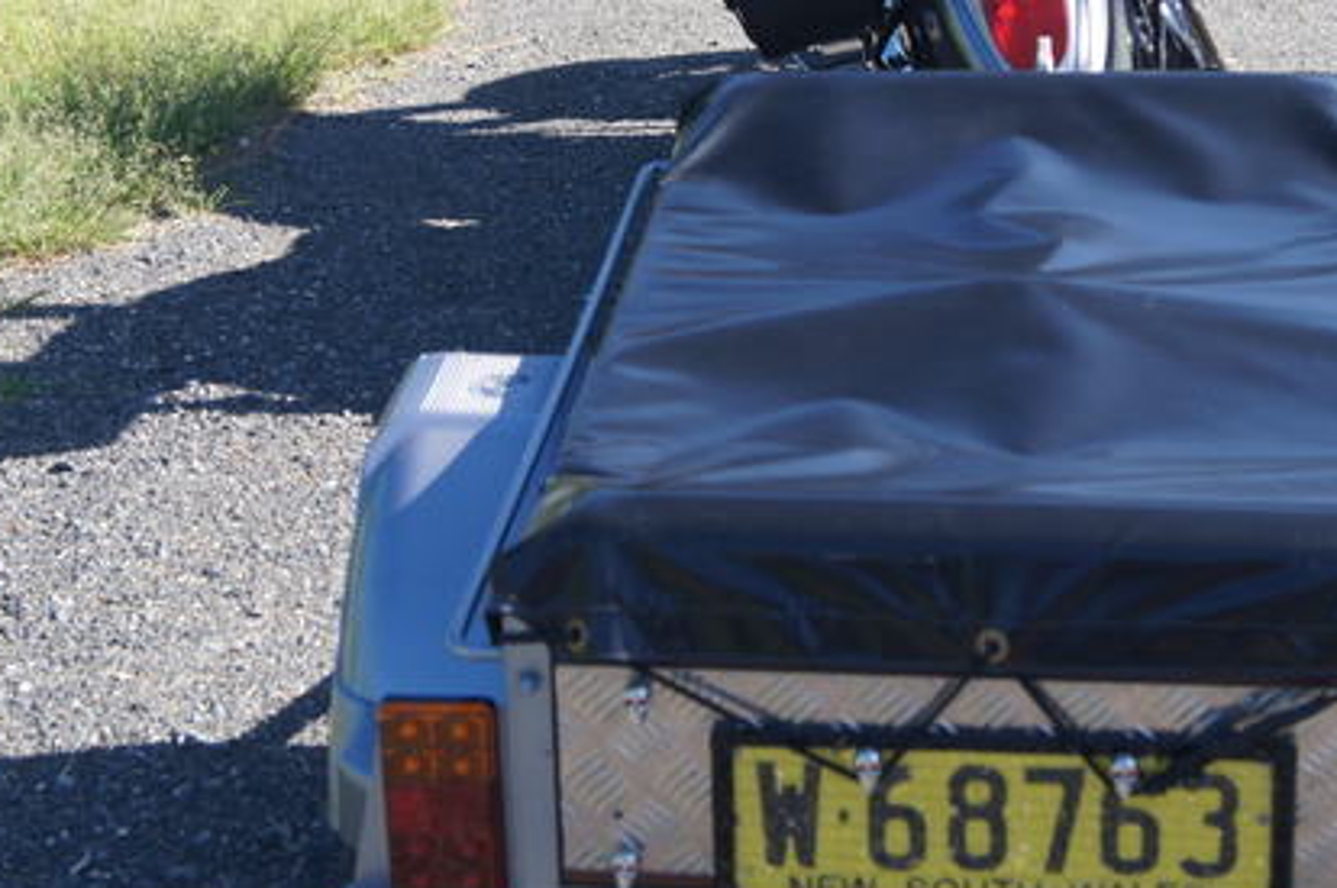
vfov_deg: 15.6
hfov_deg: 23.4
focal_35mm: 87
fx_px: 3227
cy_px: 213
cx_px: 778
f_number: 8
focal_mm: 30
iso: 100
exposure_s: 1/100
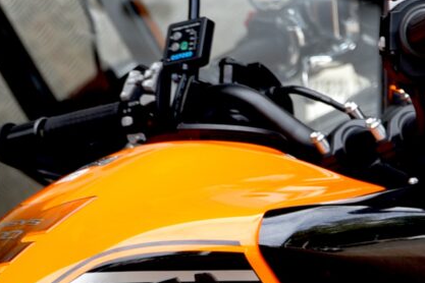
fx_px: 4498
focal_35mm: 381
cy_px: 517
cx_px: -110
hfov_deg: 5.4
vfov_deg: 3.6
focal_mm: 62
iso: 100
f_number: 4.5
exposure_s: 1/80
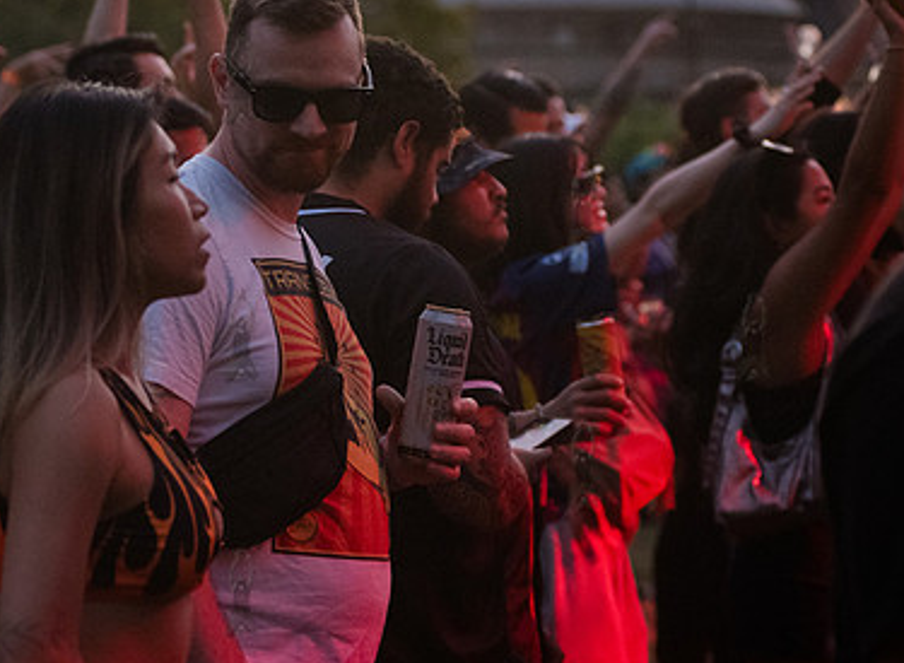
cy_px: 355
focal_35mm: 137
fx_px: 3549
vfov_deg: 10.7
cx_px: 289
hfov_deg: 14.5
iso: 6400
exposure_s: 1/160
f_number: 3.5
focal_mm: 80
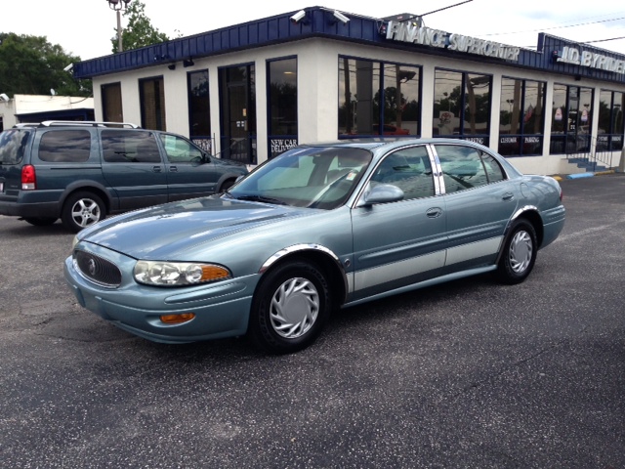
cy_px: 234
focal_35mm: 33
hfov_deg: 55.4
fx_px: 596
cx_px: 312
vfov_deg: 42.9
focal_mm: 4.13
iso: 64
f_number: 2.4
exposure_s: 1/951
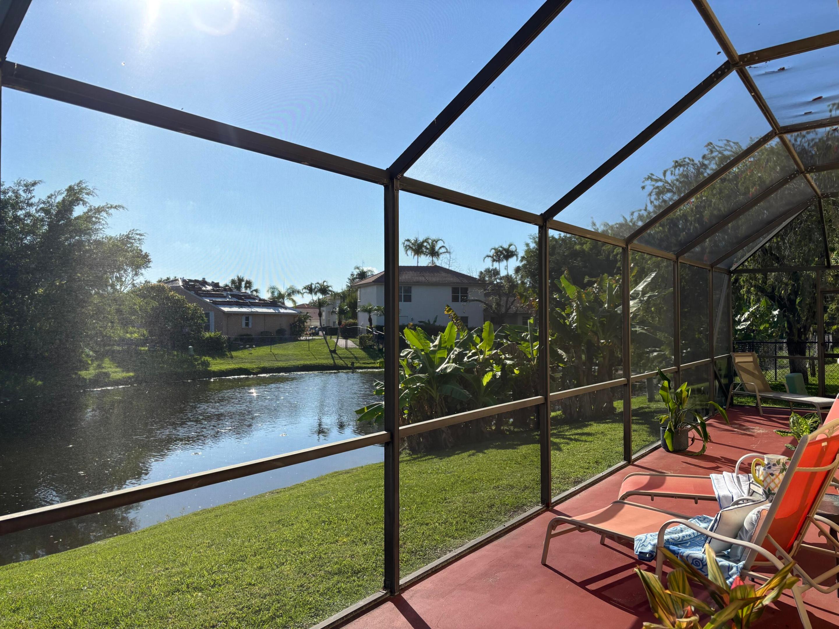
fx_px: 630
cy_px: 314
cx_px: 420
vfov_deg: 53.1
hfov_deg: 67.3
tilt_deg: +0.6
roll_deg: +0.2
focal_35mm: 26
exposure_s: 1/3650
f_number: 1.6
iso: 50
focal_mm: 5.96
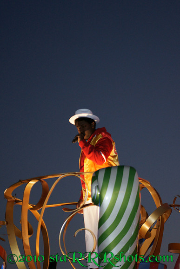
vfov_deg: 18.2
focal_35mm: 112
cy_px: 134
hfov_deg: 12.2
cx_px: 90
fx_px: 843
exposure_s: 1/125
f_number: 2.8
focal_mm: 75
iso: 800
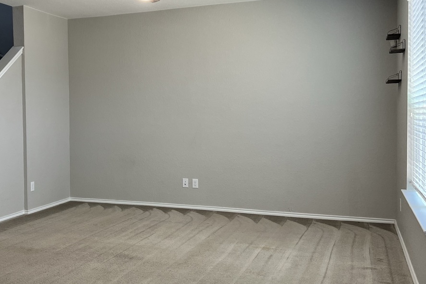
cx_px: 123
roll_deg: +0.6
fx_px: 521
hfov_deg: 43.5
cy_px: 134
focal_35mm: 44
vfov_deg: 30.5
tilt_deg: -2.1
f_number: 1.5
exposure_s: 1/120
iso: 80
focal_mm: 5.7
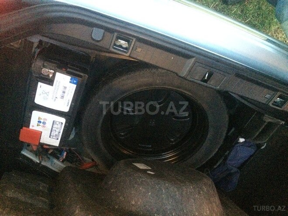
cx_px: 144
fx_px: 241
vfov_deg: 48.2
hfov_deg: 61.7
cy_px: 108
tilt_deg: -54.5
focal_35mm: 29
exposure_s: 1/17
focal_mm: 4.15
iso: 800
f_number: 2.2
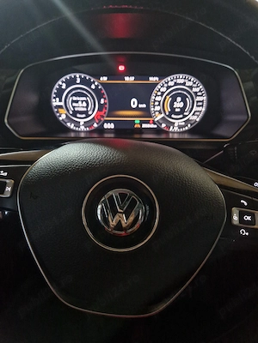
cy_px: 172
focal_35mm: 23
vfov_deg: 73.9
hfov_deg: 58.9
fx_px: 229
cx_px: 129
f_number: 1.8
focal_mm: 5.4
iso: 1250
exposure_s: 1/24
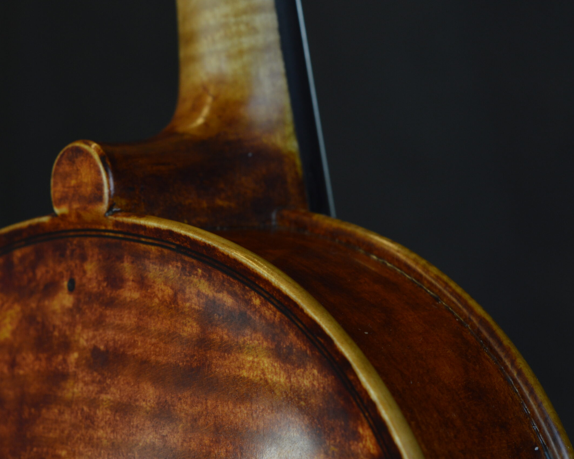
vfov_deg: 16.4
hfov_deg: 20.5
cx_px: 242
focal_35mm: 94
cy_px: 230
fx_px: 1589
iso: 400
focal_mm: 55
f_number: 9
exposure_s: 1/80
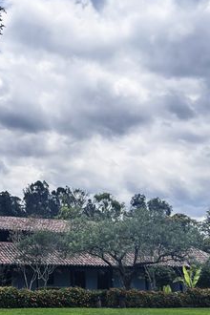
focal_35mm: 61
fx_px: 534
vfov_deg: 32.8
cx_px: -36
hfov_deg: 20.9
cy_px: 129
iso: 50
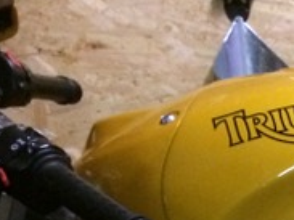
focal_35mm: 127
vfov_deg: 10.5
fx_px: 1078
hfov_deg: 13.3
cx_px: 598
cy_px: 469
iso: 320
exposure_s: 1/17
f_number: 2.2
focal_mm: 4.15
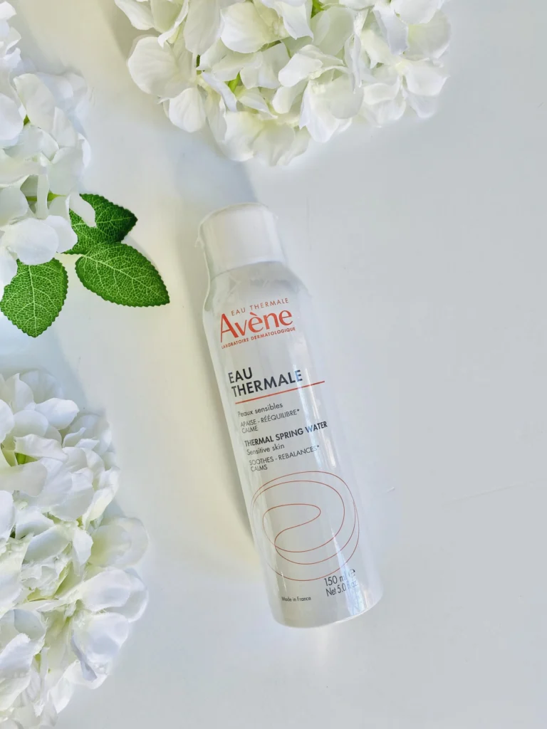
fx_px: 548
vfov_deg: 67.3
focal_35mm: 26
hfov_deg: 53.1
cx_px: 274
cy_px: 364
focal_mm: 4.25
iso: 40
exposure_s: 1/122
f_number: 1.8
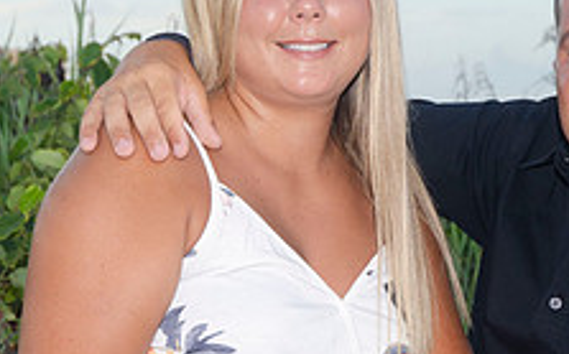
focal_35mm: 159
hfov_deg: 13.2
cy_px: 257
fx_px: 2464
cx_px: 309
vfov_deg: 8.2
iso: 100
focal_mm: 40
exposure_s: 1/250
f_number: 5.6
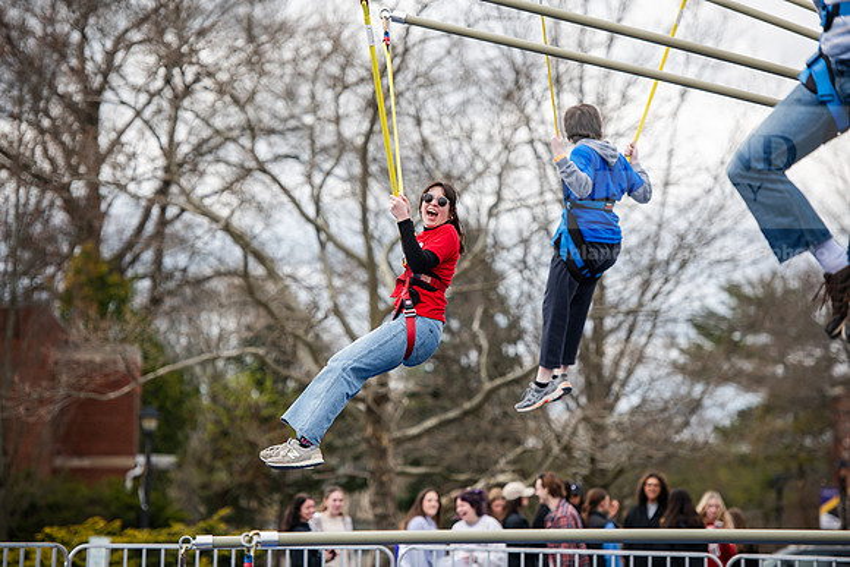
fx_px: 3778
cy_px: 284
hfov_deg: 12.8
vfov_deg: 8.6
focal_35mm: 160
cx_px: 425
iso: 100
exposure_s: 1/640
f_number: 3.2
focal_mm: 160
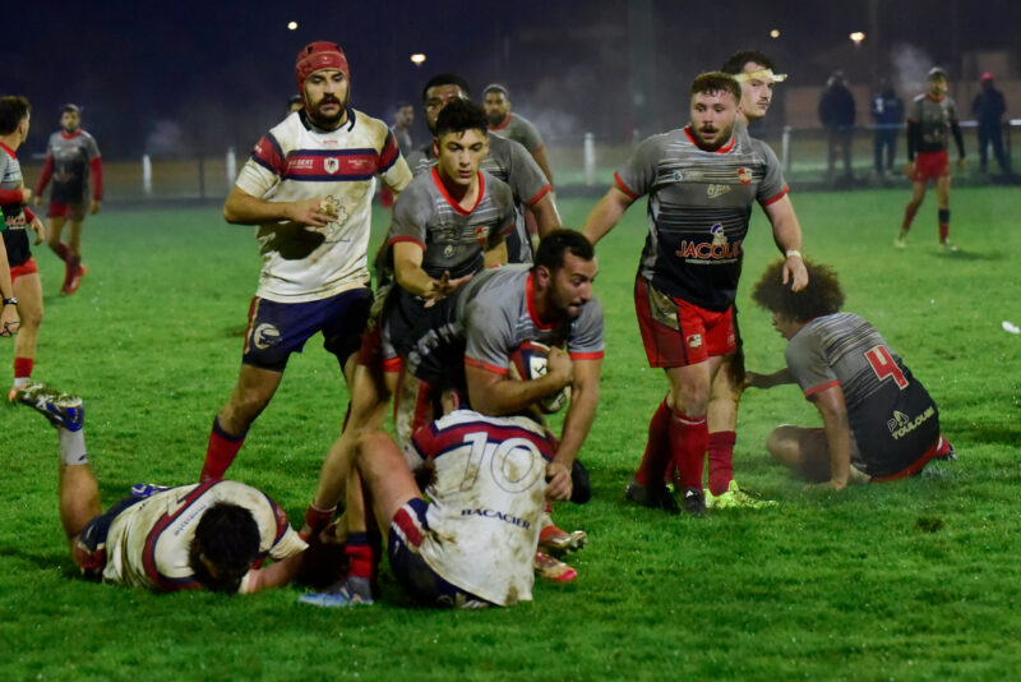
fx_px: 3291
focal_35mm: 116
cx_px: 510
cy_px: 341
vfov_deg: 11.8
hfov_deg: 17.6
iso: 10000
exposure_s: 1/1000
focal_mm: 116
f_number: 3.5
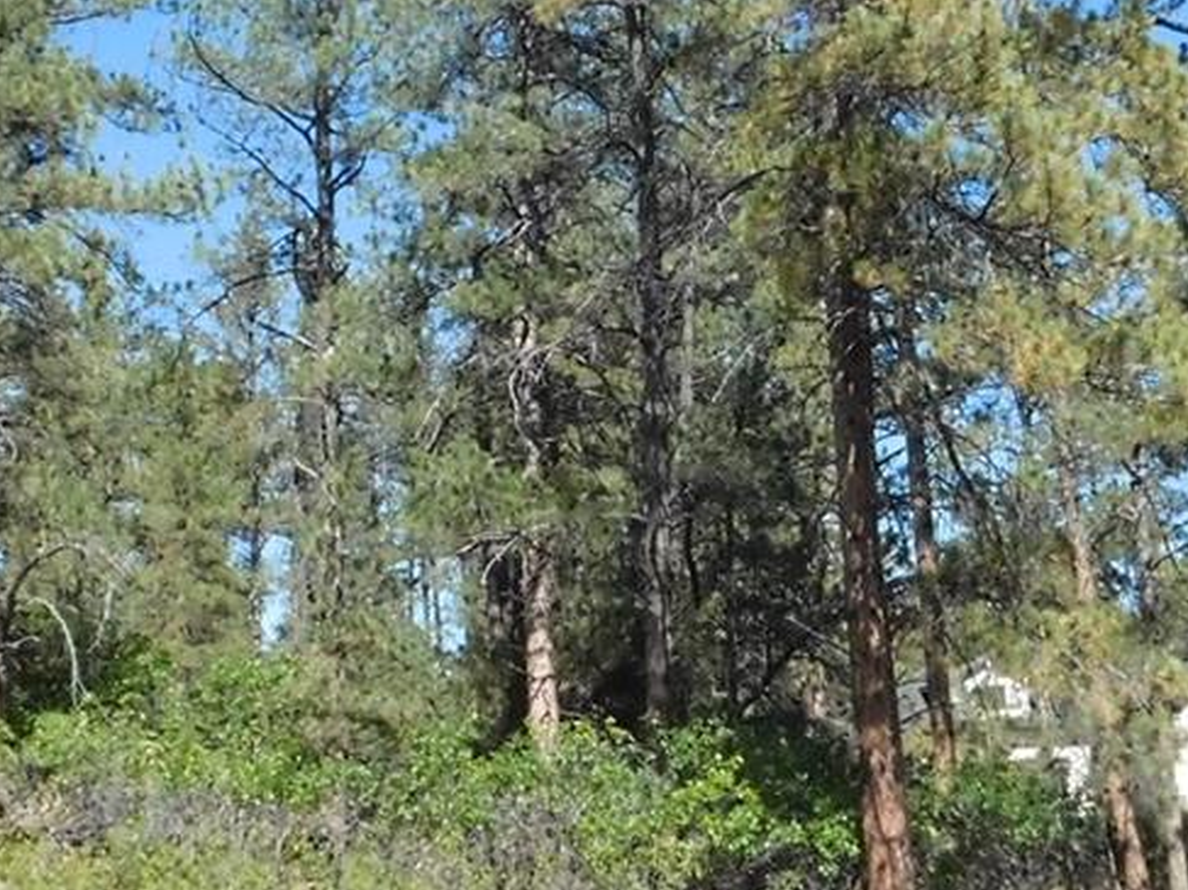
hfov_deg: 28.6
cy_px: 297
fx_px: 2333
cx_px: 573
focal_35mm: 68
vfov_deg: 21.5
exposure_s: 1/1500
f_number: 6
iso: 800
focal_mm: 4
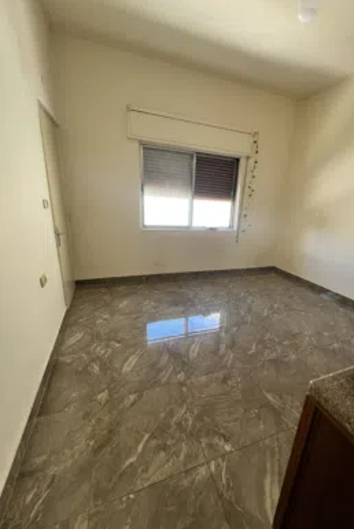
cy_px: 271
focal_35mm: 14
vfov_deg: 104.2
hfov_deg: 80.9
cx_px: 200
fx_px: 206
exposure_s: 1/99
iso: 125
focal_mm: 1.57
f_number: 1.8
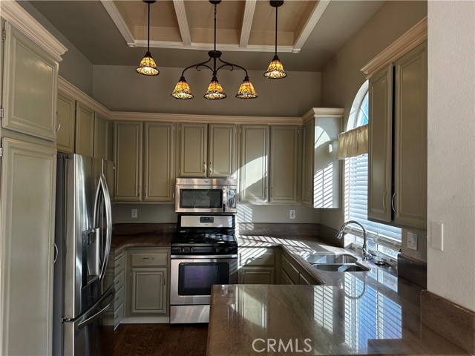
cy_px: 178
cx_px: 238
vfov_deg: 56.8
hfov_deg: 71.6
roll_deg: -1.7
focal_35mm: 24
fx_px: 329
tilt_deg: -0.4
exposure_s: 1/163
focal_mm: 6.86
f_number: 1.78
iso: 100
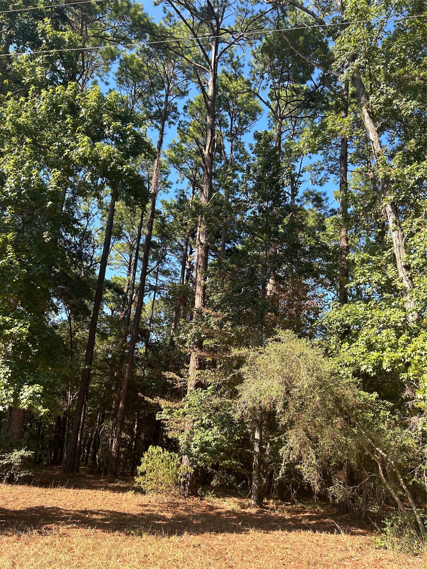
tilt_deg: +19.1
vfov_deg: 67.3
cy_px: 284
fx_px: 428
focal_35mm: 26
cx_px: 214
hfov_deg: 53.1
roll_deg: -4.5
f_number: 1.5
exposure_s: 1/924
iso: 50
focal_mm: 5.7
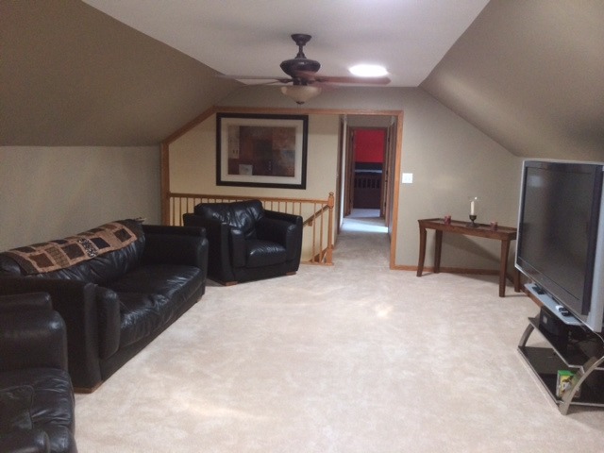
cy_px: 226
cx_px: 302
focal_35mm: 30
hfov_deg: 60.0
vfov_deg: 46.8
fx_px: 523
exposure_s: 1/30
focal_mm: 4.12
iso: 250
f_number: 2.2
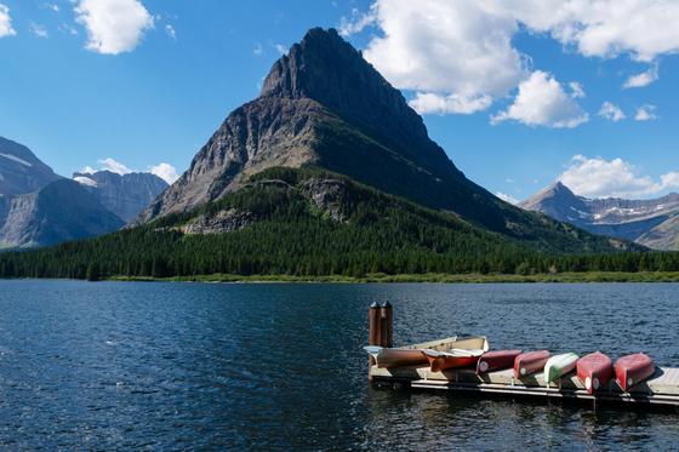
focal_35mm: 36
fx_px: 679
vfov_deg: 36.9
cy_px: 226
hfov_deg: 53.1
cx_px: 340
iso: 400
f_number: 25
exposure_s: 1/250
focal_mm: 24
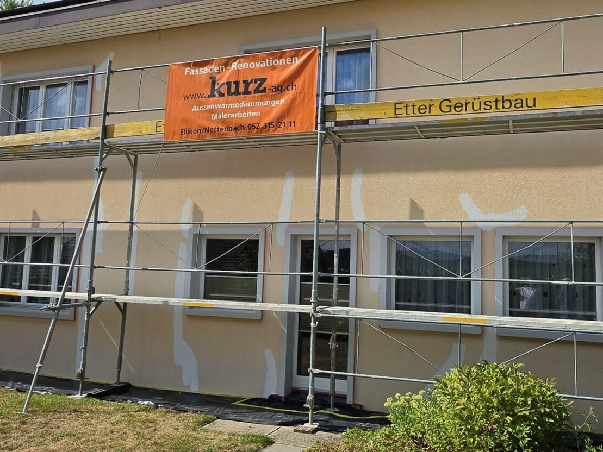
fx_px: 523
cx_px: 316
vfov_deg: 46.8
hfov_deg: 59.9
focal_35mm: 30
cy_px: 208
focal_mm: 2.2
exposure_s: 1/3211
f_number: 1.9
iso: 32
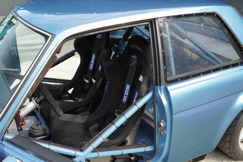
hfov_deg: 43.6
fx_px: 304
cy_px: 81
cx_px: 122
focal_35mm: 45
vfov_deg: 29.9
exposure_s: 1/60
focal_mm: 30
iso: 100
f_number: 4
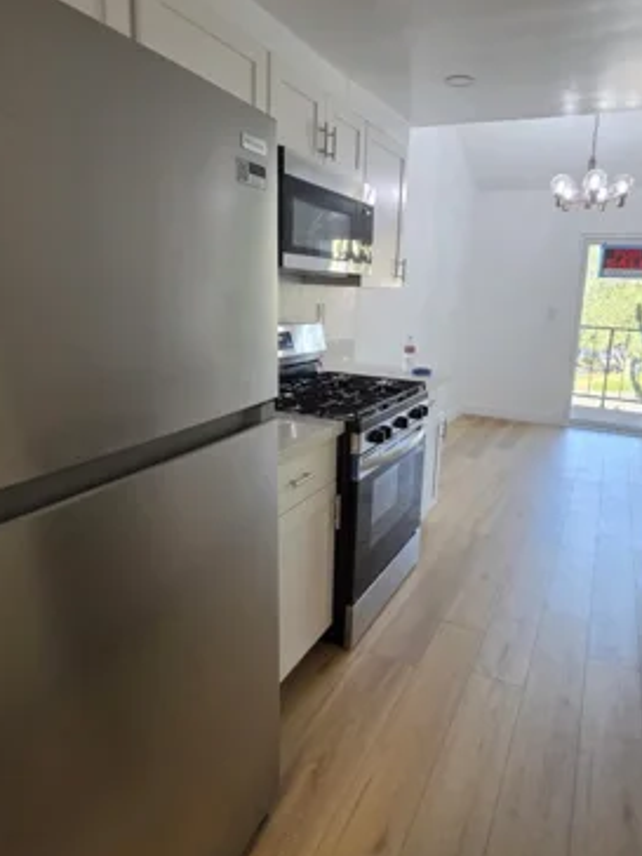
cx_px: 376
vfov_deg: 81.6
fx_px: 495
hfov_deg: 65.5
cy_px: 390
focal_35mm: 20
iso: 160
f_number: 1.9
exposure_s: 1/120
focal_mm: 2.2
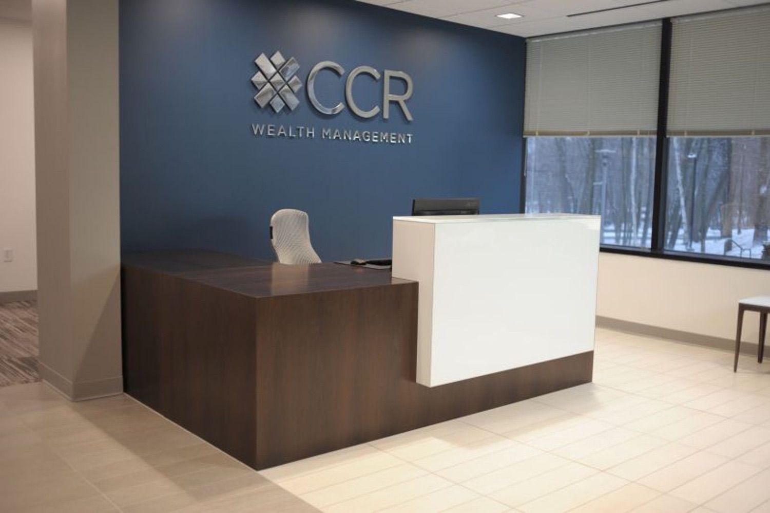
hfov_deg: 54.5
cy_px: 256
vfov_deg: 37.8
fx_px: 748
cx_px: 385
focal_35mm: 35
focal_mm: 35
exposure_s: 1/125
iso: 400
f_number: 2.2
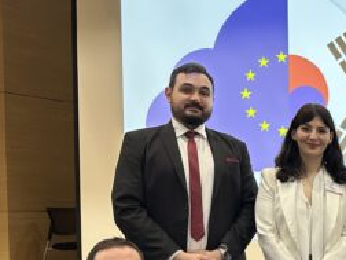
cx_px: 481
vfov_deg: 19.7
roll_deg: -0.6
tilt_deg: -4.2
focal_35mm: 73
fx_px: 730
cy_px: 242
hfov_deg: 22.9
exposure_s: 1/60
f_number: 1.78
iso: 125
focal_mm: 6.86
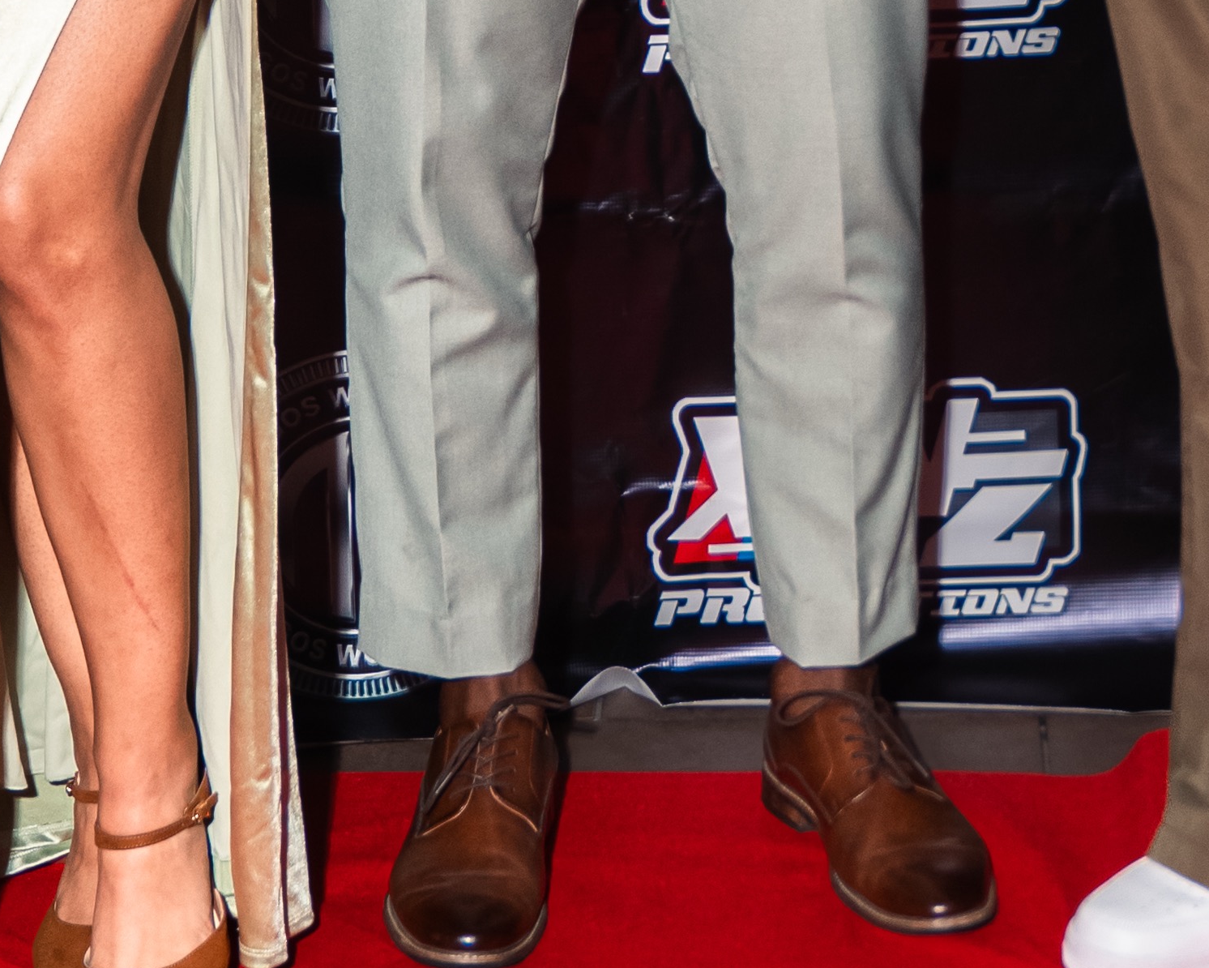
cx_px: 880
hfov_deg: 14.0
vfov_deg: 10.7
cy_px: -635
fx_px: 4903
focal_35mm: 137
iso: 800
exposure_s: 1/200
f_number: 2.8
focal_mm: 32
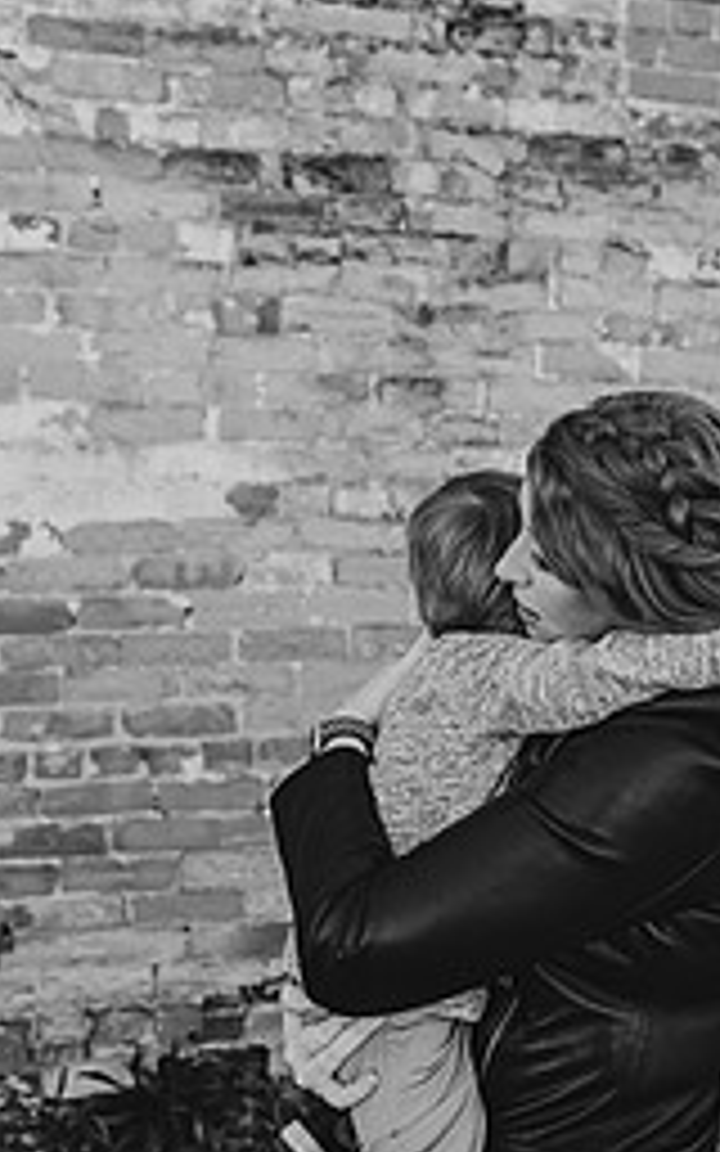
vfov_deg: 46.2
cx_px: 608
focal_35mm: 43
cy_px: 567
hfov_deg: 29.0
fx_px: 1350
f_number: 2.5
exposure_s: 1/400
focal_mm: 24
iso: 125
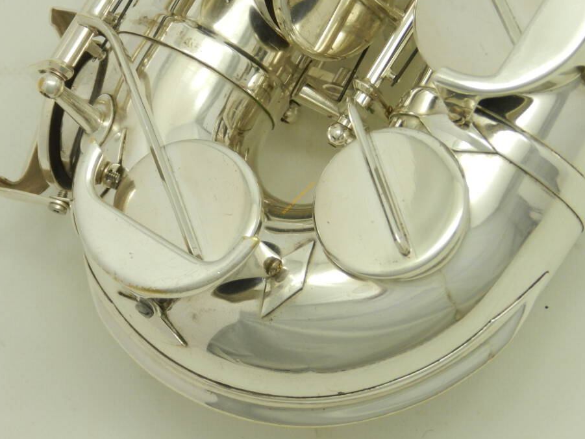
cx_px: 298
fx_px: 4935
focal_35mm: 292
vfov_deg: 5.1
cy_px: 197
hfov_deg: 6.8
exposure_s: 1/40
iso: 400
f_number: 5.2
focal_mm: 46.7
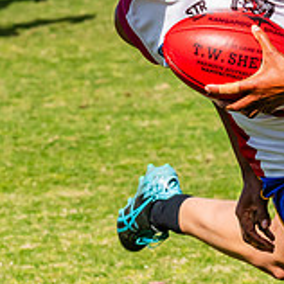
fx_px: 4920
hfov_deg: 3.3
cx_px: 203
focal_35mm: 530
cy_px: 22
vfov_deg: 3.3
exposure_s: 1/1250
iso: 800
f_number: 14
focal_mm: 170
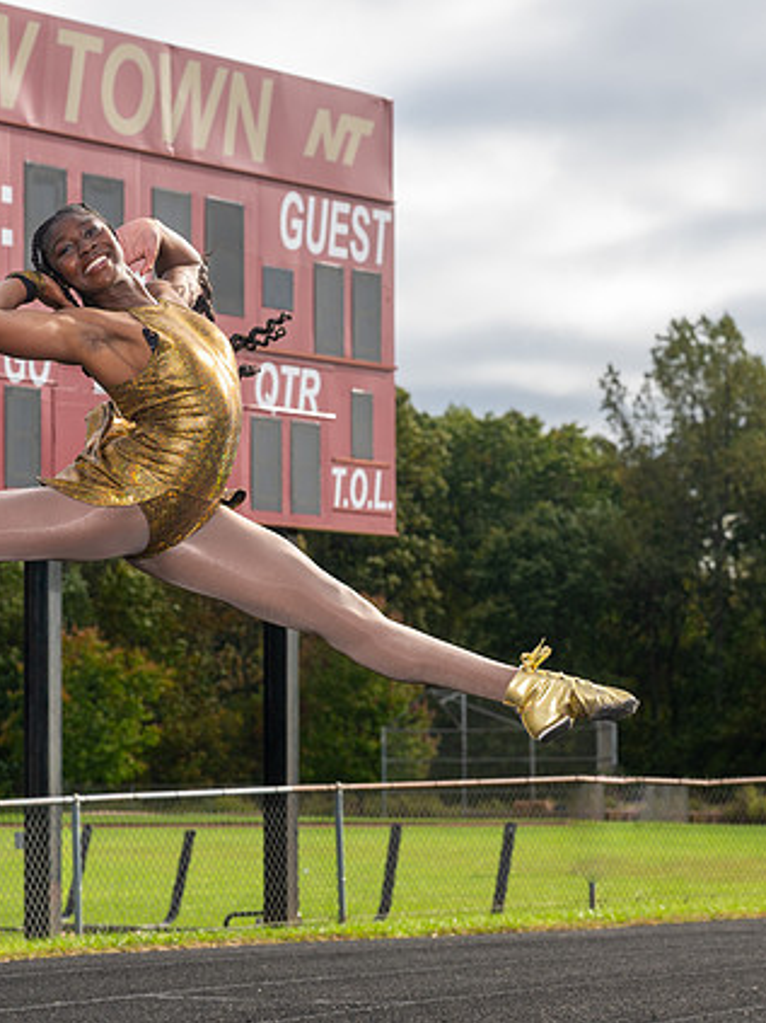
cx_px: 228
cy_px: 610
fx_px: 3838
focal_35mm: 130
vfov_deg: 15.2
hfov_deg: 11.4
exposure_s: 1/500
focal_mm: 70
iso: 160
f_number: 5.6
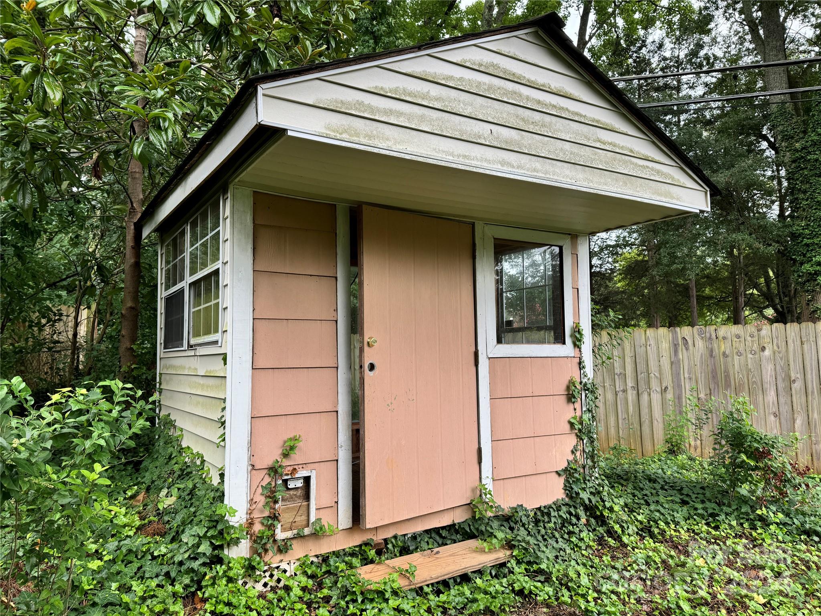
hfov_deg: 71.6
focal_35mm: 24
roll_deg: +1.5
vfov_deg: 56.8
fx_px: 569
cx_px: 410
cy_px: 308
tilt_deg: +4.0
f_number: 1.78
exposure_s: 1/567
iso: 80
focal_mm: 6.76
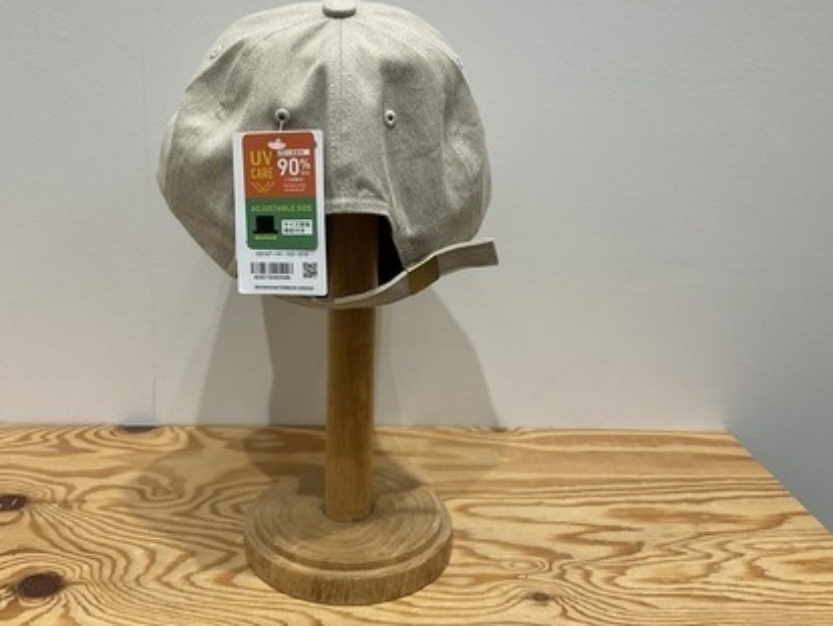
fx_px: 843
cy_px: 255
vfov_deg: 40.6
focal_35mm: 35
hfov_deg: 52.4
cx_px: 358
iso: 50
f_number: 1.8
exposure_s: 1/120
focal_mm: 3
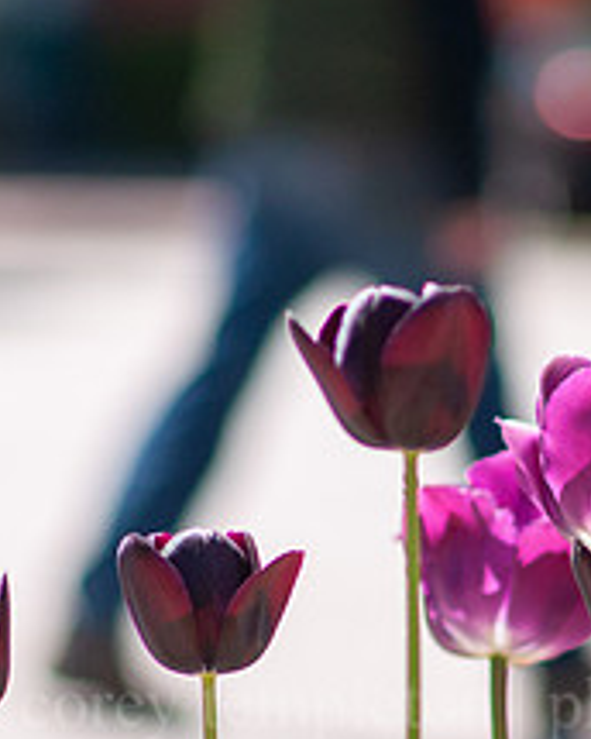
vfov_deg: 5.1
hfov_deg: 4.1
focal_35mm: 378
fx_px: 8265
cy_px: 708
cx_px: 582
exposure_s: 1/4000
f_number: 2.2
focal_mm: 85
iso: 200
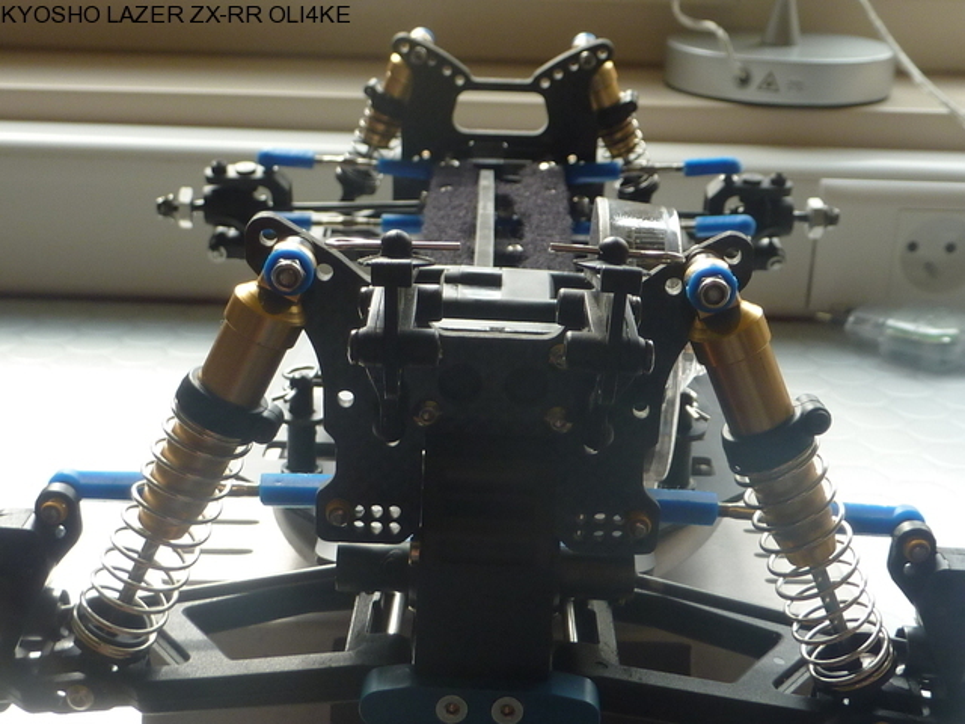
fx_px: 1617
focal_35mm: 58
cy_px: 362
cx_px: 482
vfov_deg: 25.2
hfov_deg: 33.2
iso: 80
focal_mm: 5.3
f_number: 3.5
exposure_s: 1/80
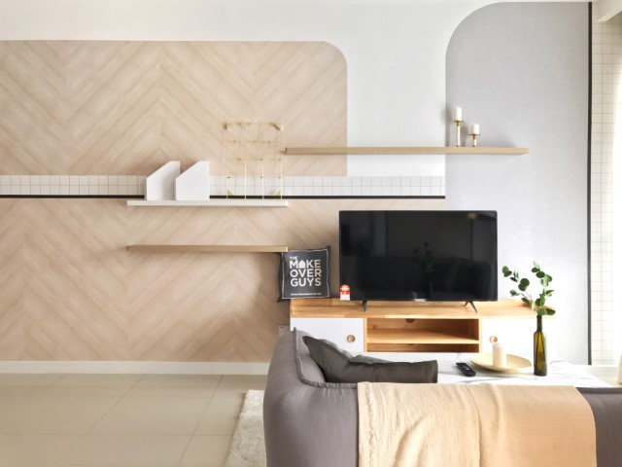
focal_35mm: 28
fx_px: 503
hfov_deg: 63.4
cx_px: 311
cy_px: 234
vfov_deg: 49.7
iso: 125
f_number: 1.8
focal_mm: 3.99
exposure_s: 1/33
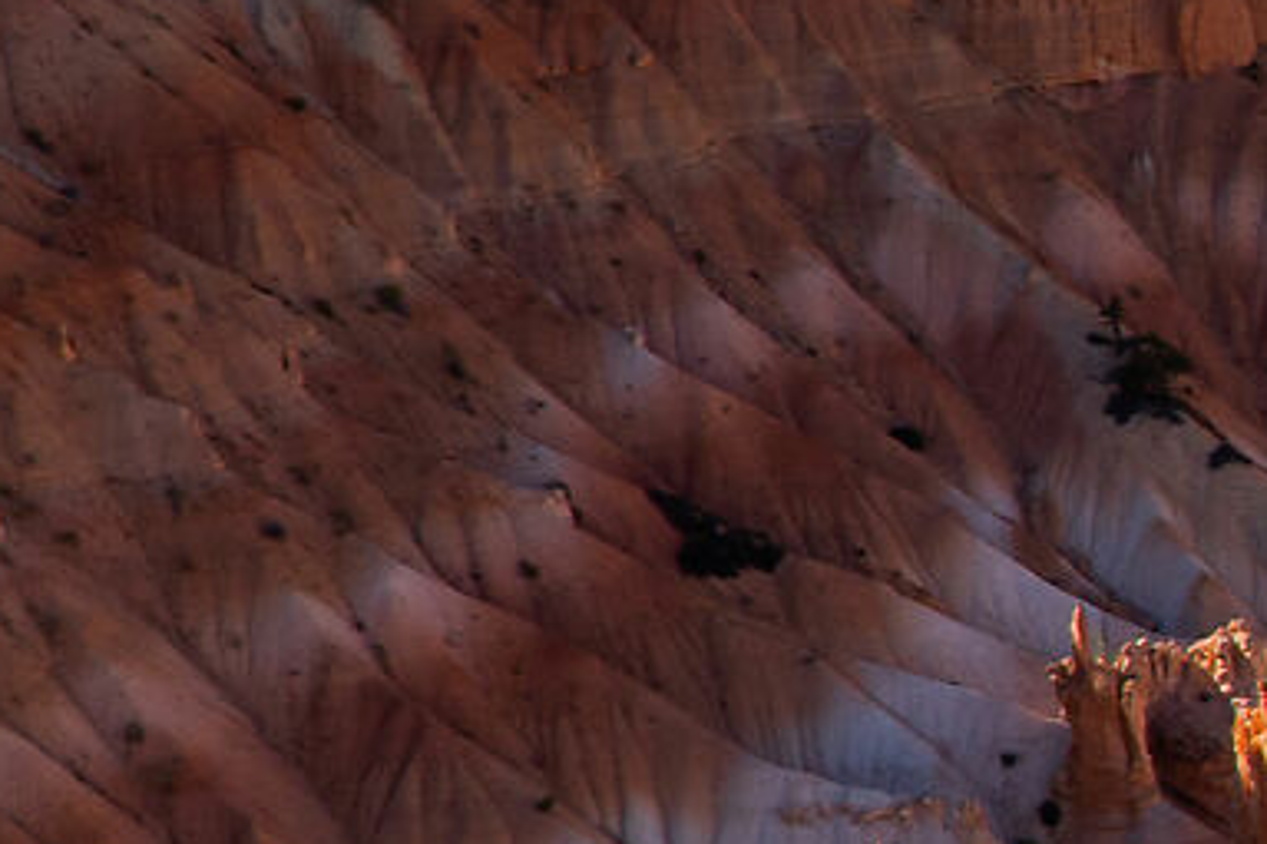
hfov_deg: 9.5
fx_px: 6613
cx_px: 3215
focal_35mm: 188
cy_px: 516
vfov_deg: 7.3
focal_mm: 20
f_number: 7.1
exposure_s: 1/250
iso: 100
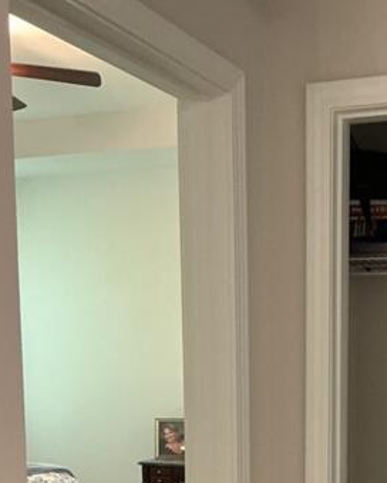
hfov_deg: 23.3
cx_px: 334
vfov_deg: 28.1
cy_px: 466
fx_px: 916
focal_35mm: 64
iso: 250
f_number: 1.8
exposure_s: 1/40
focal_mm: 3
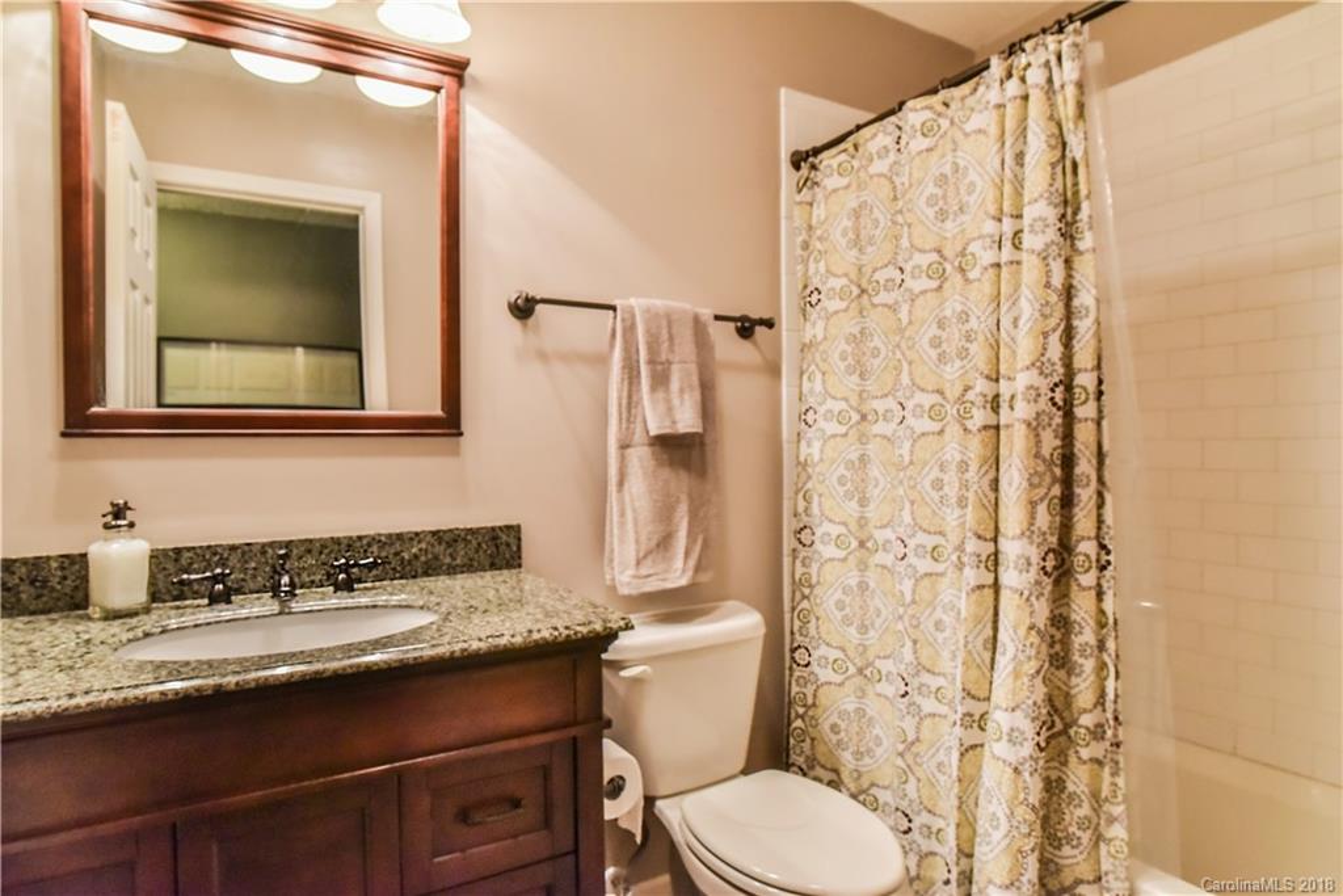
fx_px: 746
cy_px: 448
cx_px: 672
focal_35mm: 20
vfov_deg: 61.9
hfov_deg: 84.0
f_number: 8
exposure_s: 1/60
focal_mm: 20
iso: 4000
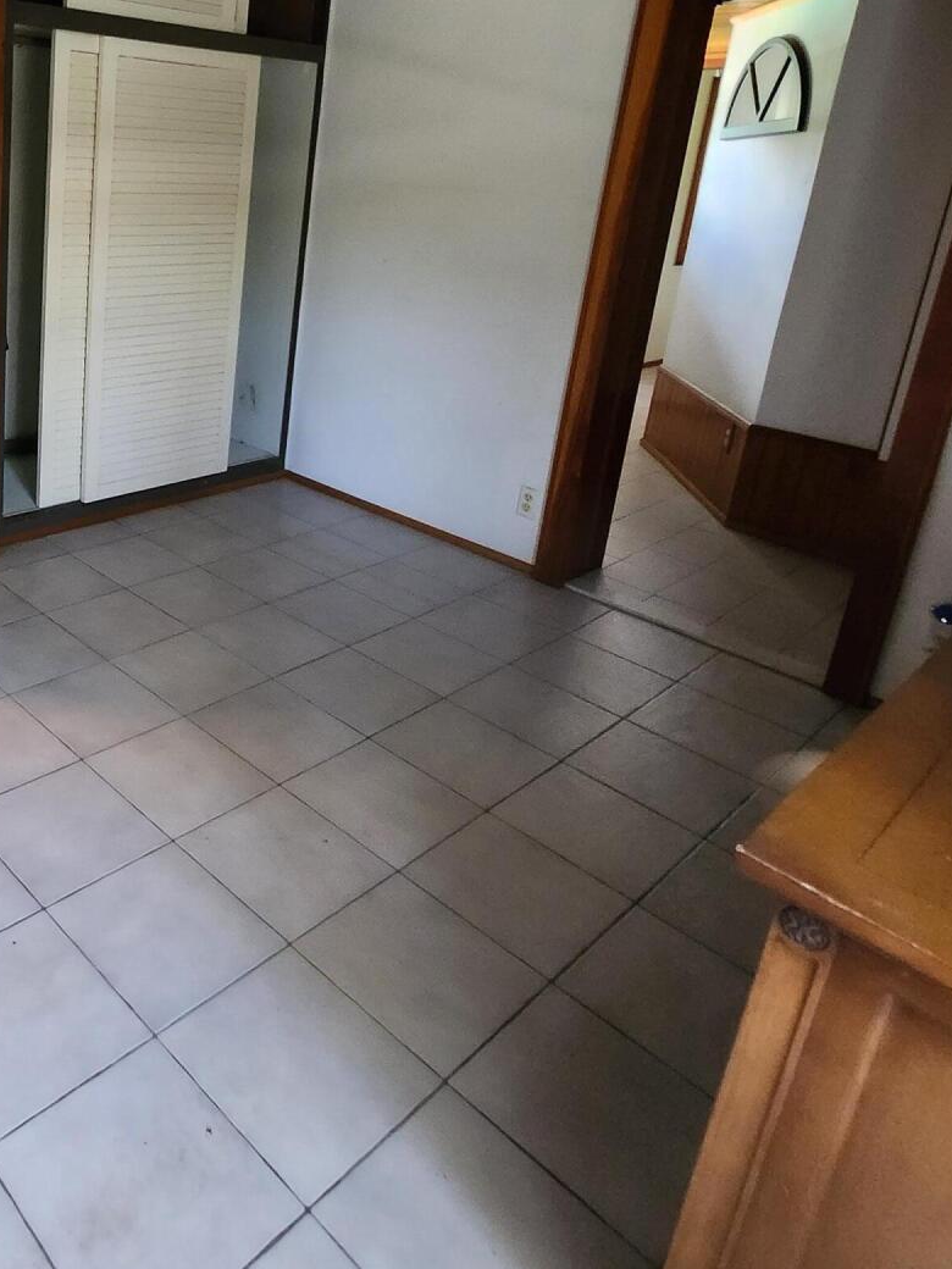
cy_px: 410
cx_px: 99
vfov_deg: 67.2
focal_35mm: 25
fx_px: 917
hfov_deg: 49.1
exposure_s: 1/30
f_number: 2.2
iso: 500
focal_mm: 1.74
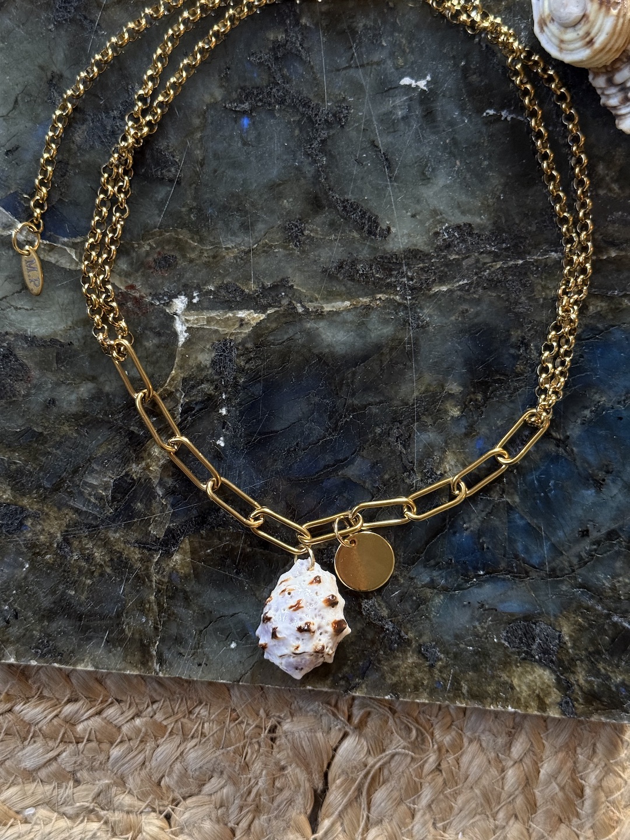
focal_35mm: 48
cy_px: 420
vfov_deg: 39.7
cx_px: 315
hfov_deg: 30.3
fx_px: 1165
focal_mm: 6.76
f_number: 1.78
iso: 250
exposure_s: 1/50
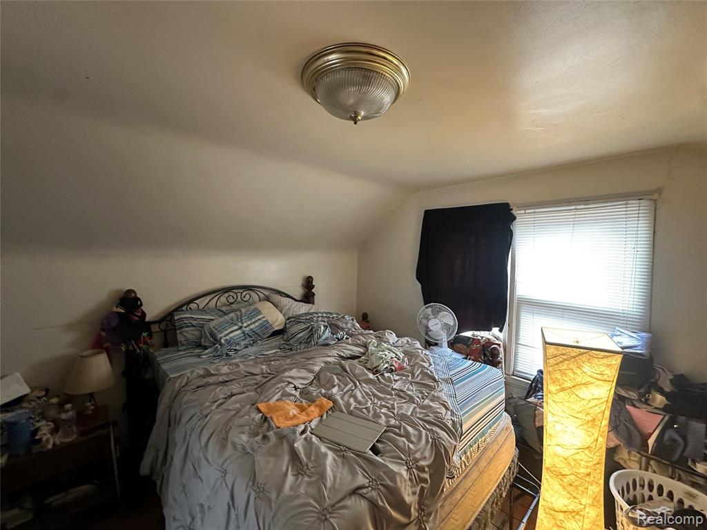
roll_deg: -0.1
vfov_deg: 85.7
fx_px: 286
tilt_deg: -2.1
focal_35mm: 14
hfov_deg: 102.1
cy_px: 265
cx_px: 354
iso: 500
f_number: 2.2
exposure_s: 1/60
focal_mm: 2.22
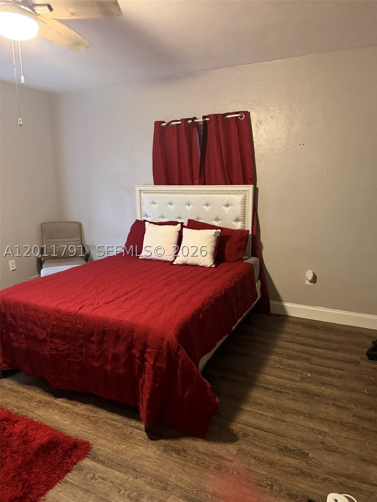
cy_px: 251
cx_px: 188
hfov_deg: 56.8
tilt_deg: -12.4
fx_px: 349
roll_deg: +0.0
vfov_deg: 71.6
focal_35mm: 24
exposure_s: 1/40
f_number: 1.78
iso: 1000
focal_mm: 6.76
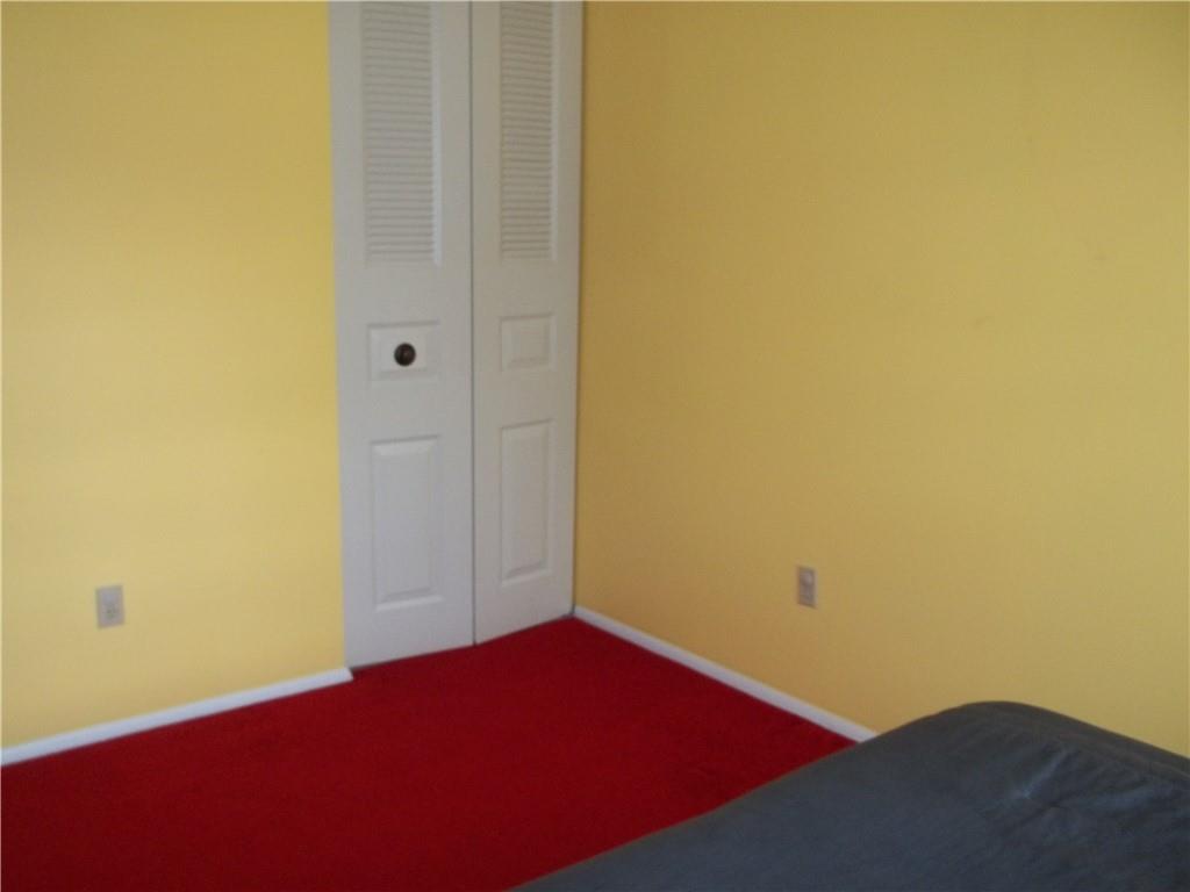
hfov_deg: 55.4
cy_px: 446
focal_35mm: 33
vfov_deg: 42.9
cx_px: 595
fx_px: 1134
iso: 160
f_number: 3.3
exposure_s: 1/30
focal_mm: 5.9
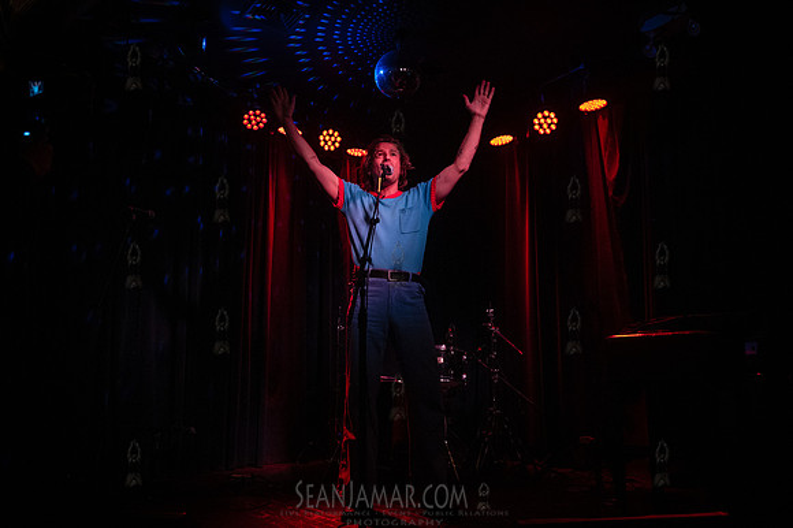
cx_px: 386
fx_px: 600
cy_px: 264
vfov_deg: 47.5
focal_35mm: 27
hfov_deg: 66.9
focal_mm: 26
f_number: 3.5
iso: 10000
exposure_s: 1/400
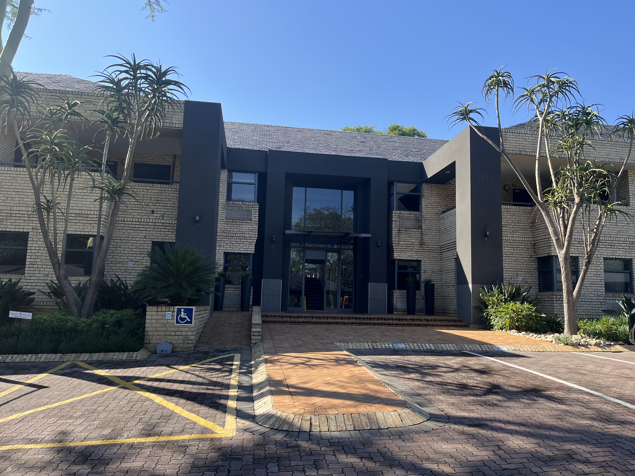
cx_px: 318
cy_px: 238
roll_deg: -2.4
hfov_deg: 67.3
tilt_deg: +7.5
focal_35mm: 26
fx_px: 477
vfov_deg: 53.1
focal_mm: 5.1
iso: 50
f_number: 1.6
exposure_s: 1/1186
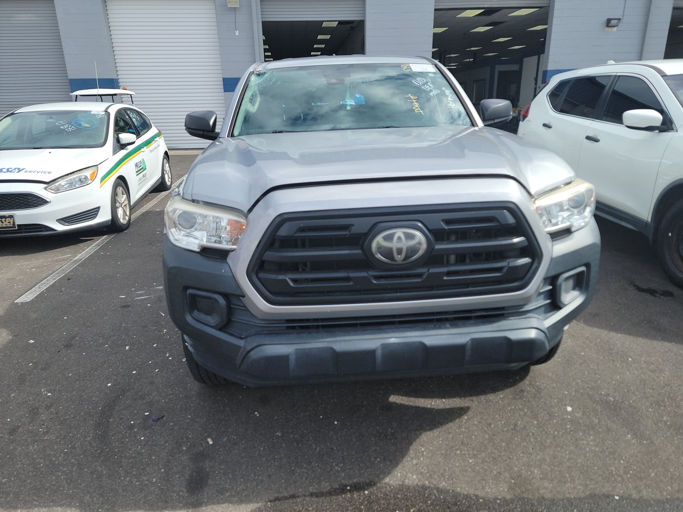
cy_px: 256
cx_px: 342
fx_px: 474
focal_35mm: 24
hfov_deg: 71.6
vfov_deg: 56.8
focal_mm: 6.7
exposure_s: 1/512
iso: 50
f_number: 1.8
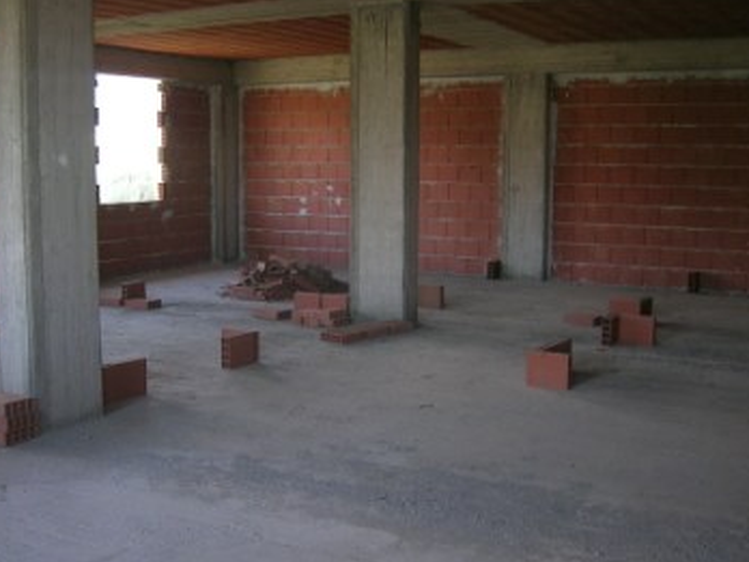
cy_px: 304
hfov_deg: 41.8
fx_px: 974
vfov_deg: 32.2
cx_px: 282
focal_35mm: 45
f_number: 2.8
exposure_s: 1/30
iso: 56
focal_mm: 5.4
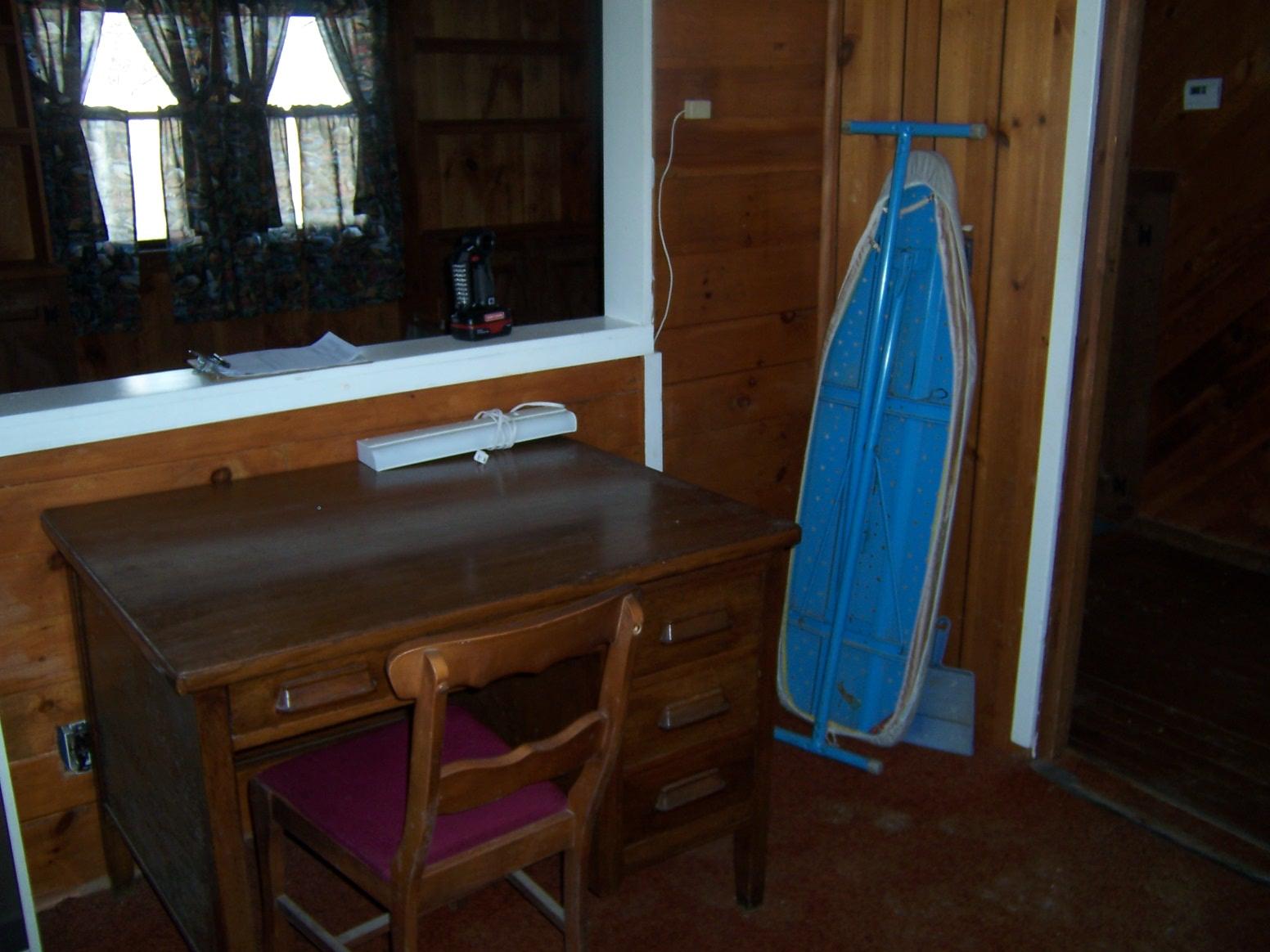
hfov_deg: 55.4
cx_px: 635
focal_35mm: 33
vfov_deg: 42.9
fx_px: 1211
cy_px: 476
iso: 80
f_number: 2.8
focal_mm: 5.5
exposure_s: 1/60
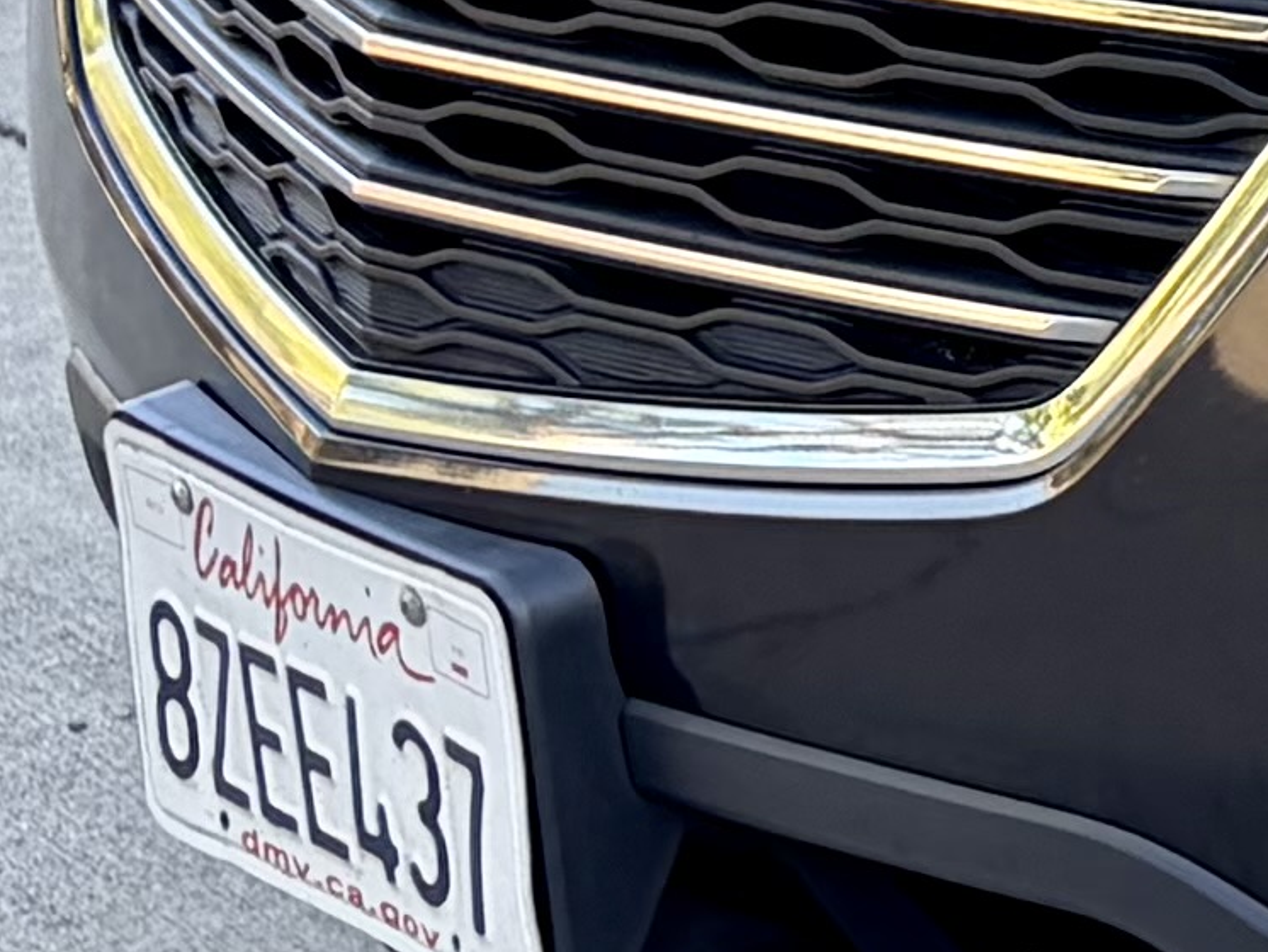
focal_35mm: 199
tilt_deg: -7.5
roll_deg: +2.8
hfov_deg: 8.8
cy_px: -530
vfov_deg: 7.3
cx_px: 3314
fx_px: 7292
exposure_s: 1/286
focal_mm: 5.96
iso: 50
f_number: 1.6
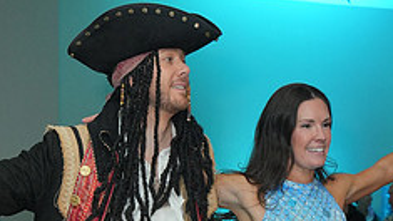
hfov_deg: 17.3
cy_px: 321
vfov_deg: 9.5
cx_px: 175
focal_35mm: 124
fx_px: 1292
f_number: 4.5
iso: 3200
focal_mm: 48
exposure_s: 1/200
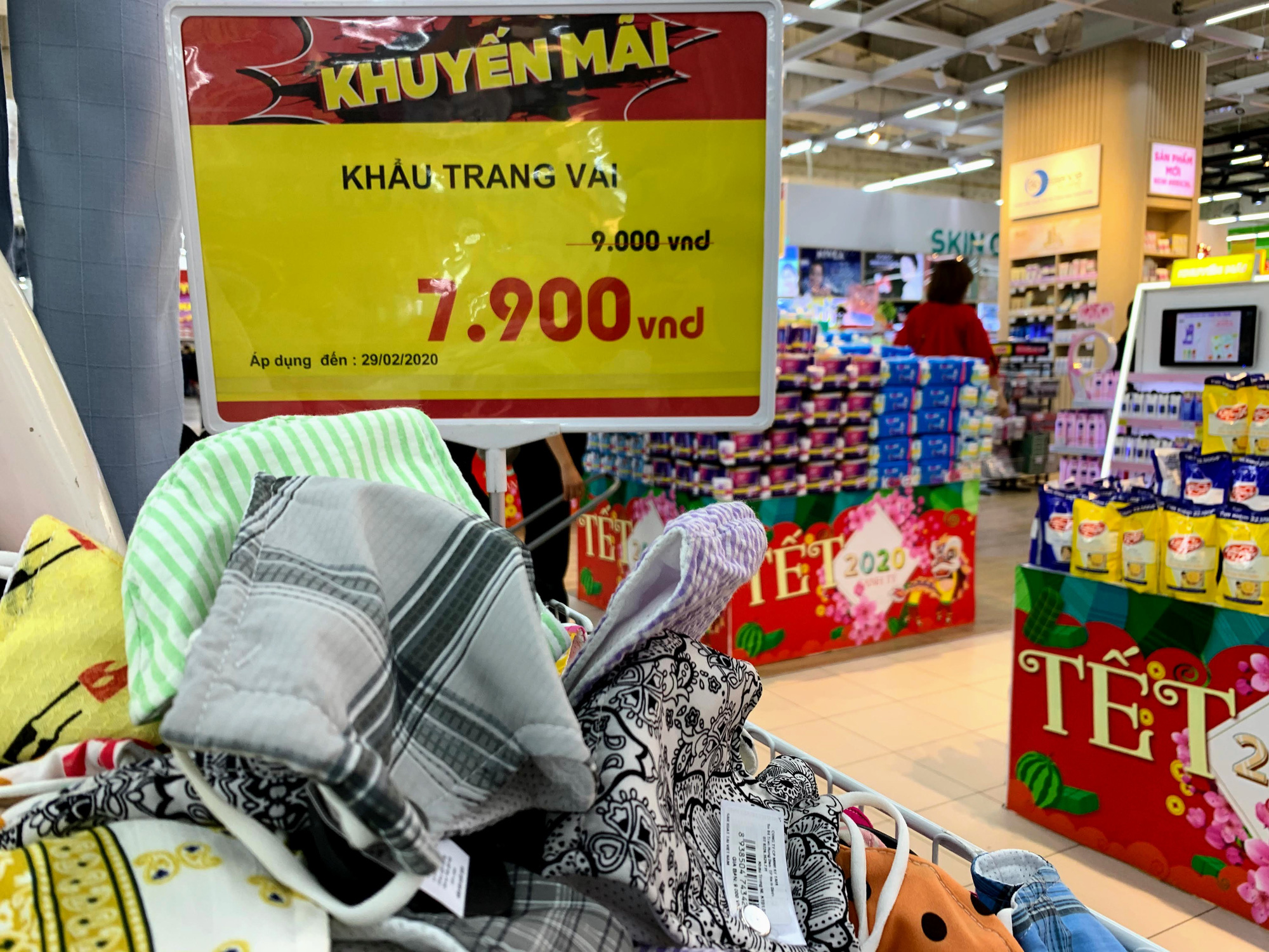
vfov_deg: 53.1
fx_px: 953
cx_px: 634
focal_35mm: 26
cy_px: 476
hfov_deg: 67.3
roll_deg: +0.9
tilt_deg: -8.4
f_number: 1.8
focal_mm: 4.25
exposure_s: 1/50
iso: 50
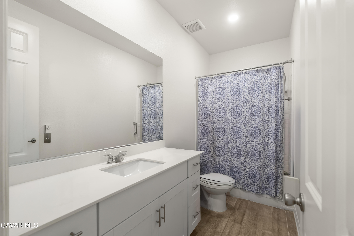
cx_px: 177
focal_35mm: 15
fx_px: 147
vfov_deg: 77.3
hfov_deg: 100.4
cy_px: 118
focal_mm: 10
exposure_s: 1/4
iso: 250
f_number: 4
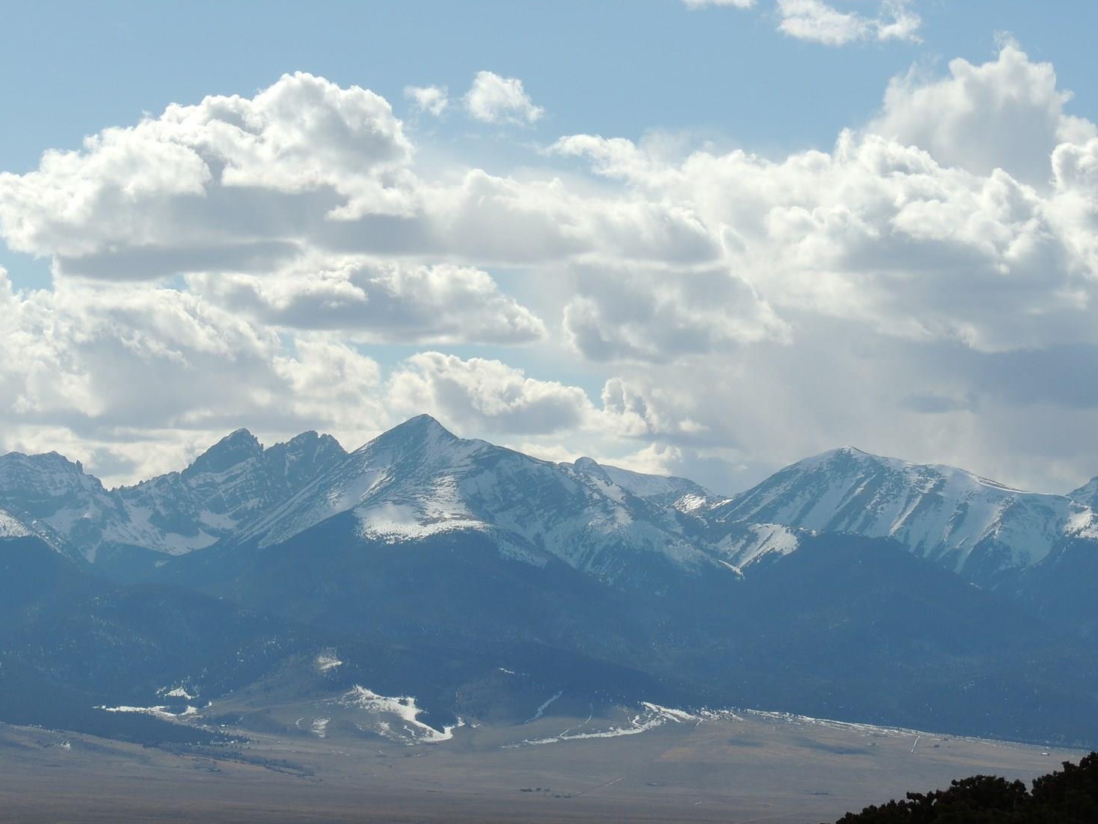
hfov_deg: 13.3
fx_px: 4696
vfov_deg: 10.0
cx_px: 516
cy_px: 444
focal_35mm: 148
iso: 100
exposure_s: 1/1250
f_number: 5.4
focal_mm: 24
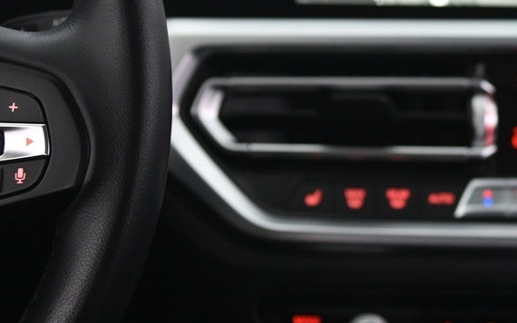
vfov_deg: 9.0
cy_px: 100
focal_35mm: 145
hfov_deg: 14.4
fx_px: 2043
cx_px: 345
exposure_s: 1/10
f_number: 4
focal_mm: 50
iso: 1000
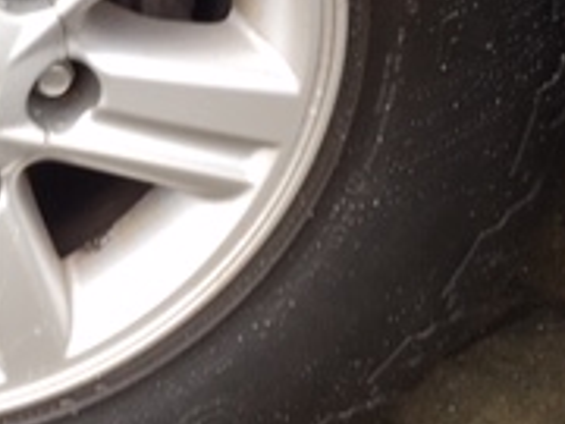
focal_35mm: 103
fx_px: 1681
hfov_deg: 18.4
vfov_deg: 14.2
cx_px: -41
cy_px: 28
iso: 32
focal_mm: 4.15
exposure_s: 1/50
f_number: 2.2
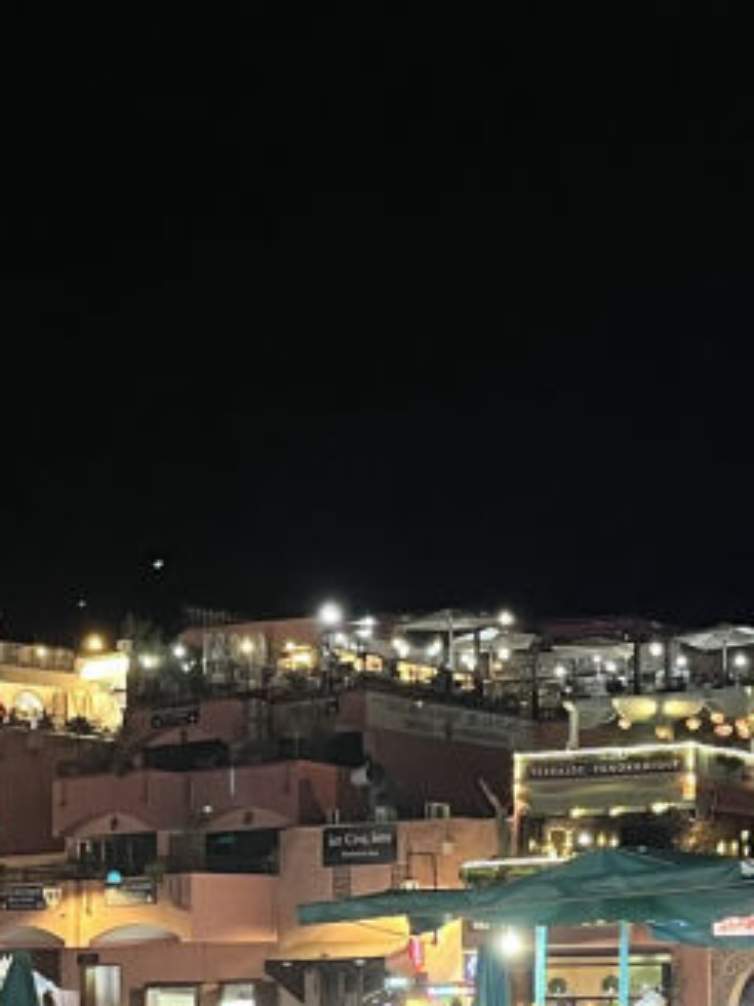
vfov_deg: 20.5
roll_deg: +0.6
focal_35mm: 94
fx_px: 2732
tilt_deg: +2.1
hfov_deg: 15.7
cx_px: 320
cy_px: 900
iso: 250
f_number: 1.6
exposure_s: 1/50
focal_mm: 5.1
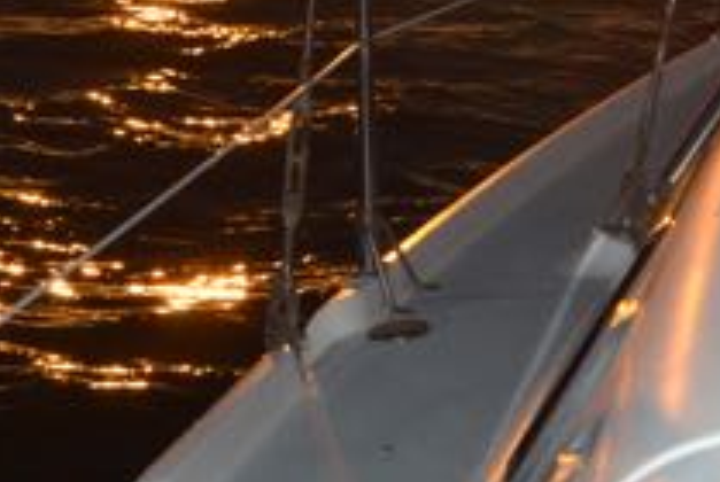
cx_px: 344
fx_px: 2203
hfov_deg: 18.6
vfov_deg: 12.0
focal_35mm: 110
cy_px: -232
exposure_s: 1/200
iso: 100
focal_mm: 24
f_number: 9
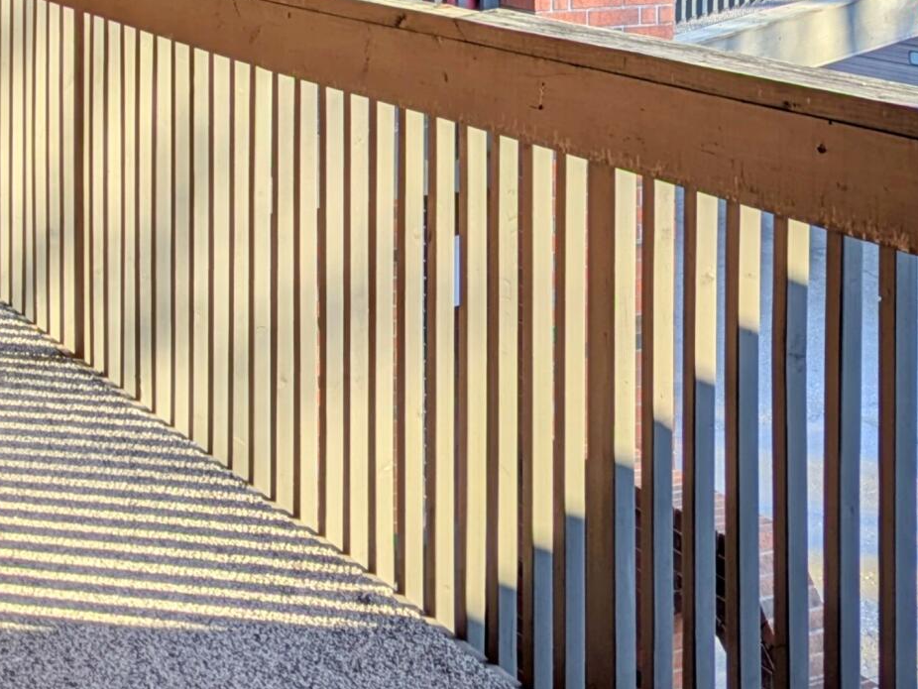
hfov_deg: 24.0
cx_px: 633
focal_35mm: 81
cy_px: -160
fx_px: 2149
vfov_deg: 17.3
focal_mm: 5.43
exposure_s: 1/547
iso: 47
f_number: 1.89
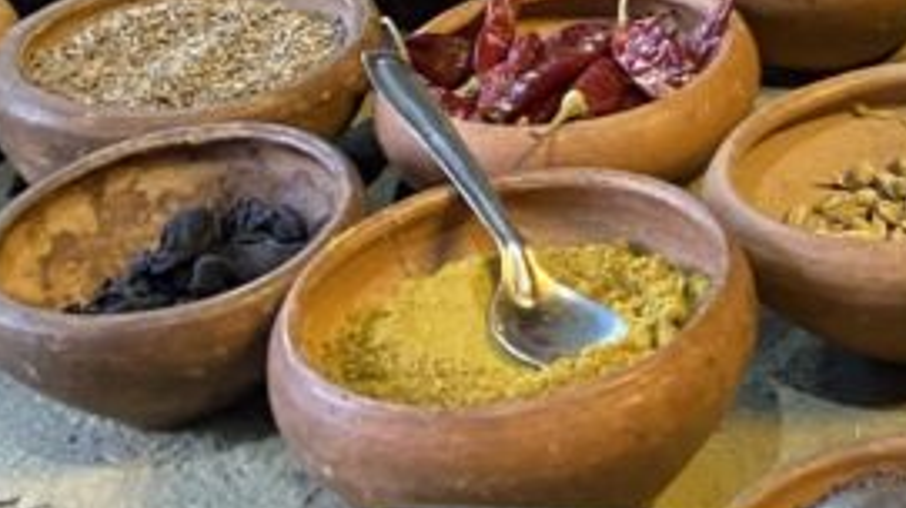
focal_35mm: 107
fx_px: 2569
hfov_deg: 19.5
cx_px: 896
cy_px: -792
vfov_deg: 9.7
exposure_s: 1/50
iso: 320
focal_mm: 4.25
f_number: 1.8
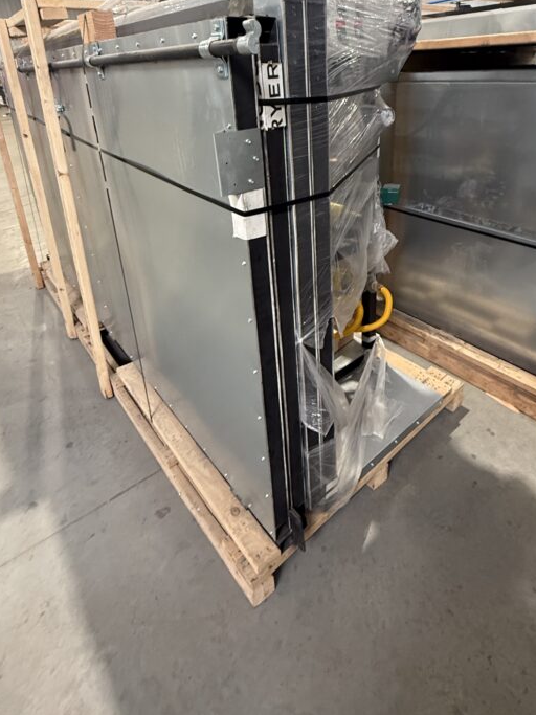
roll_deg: +0.6
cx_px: 313
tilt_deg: -18.6
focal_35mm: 21
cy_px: 240
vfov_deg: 76.6
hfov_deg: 63.0
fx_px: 434
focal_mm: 2.22
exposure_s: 1/60
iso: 320
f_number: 2.2
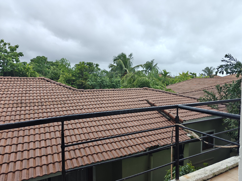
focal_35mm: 23
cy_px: 90
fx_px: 161
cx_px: 121
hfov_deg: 73.9
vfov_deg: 58.9
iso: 50
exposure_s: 1/127
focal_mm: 6.06
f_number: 1.6
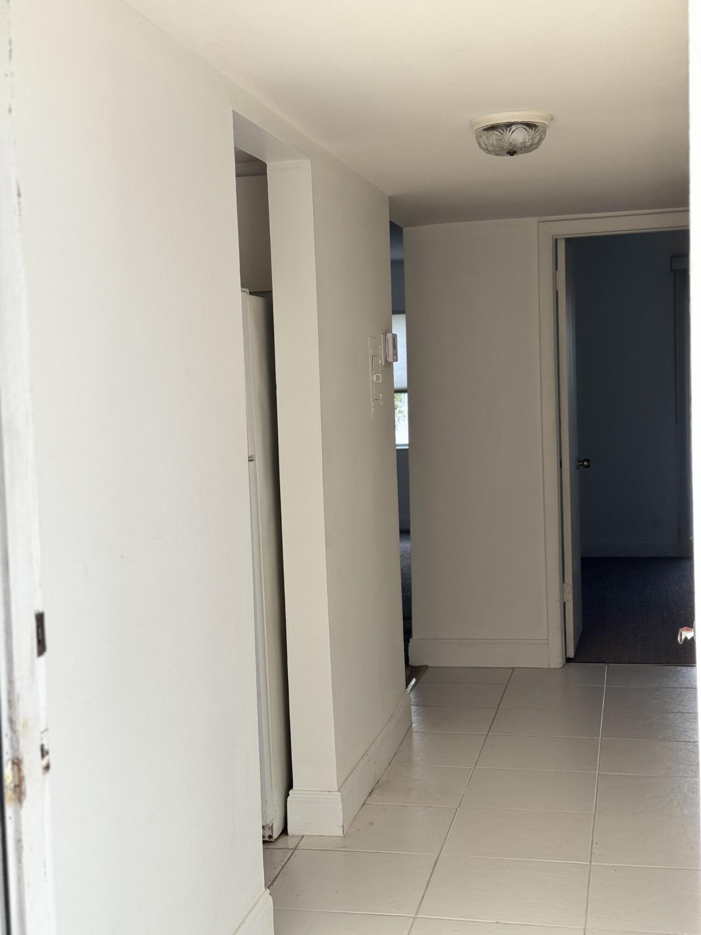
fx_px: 1296
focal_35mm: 48
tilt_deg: -2.5
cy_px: 468
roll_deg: +2.3
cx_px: 350
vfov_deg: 39.7
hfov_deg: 30.3
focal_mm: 6.86
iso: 64
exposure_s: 1/179
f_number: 1.78
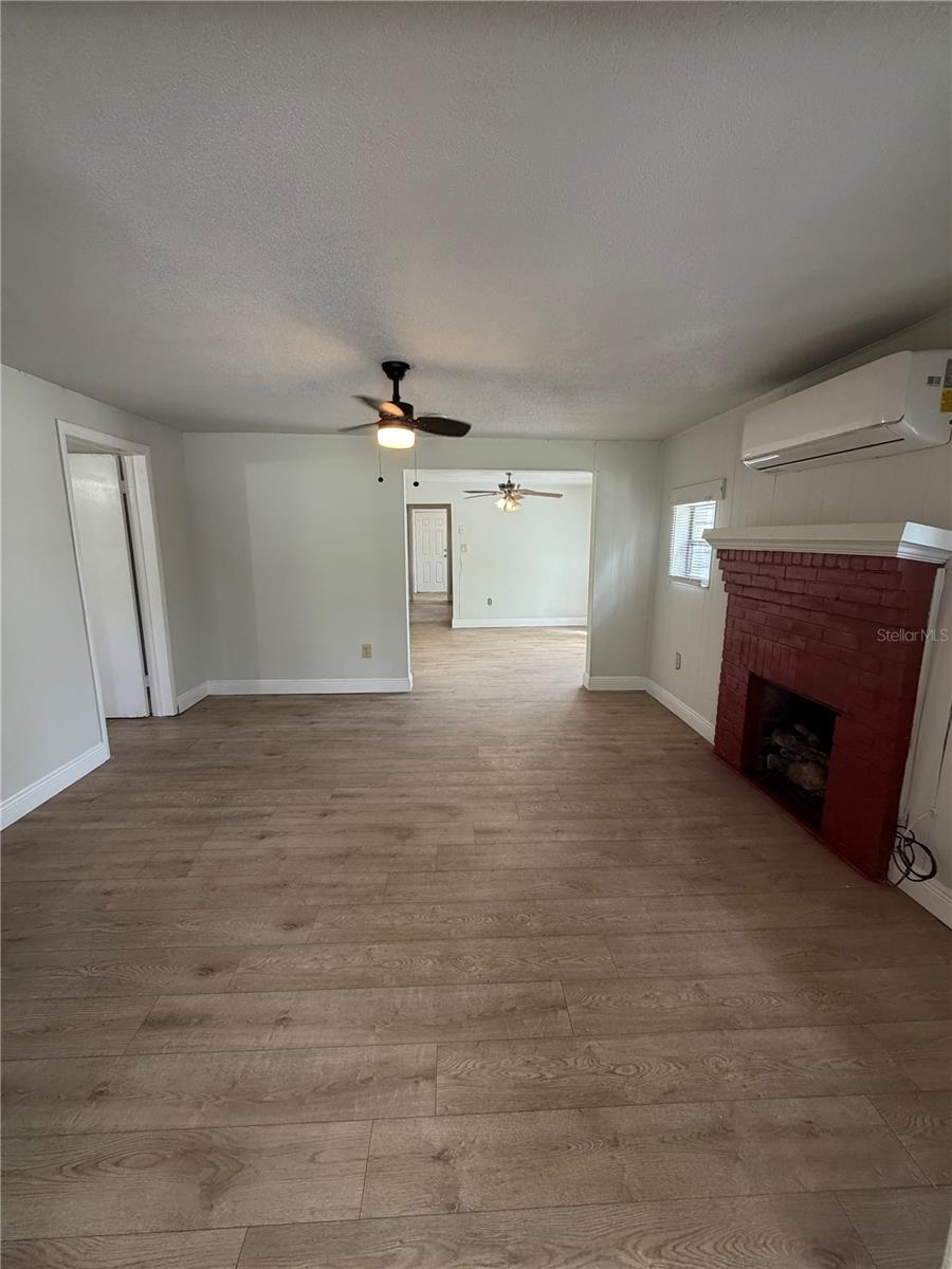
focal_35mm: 14
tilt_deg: -10.3
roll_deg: +0.2
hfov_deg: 85.7
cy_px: 634
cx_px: 476
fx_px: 513
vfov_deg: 102.1
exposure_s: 1/105
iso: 320
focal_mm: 2.22
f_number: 2.2
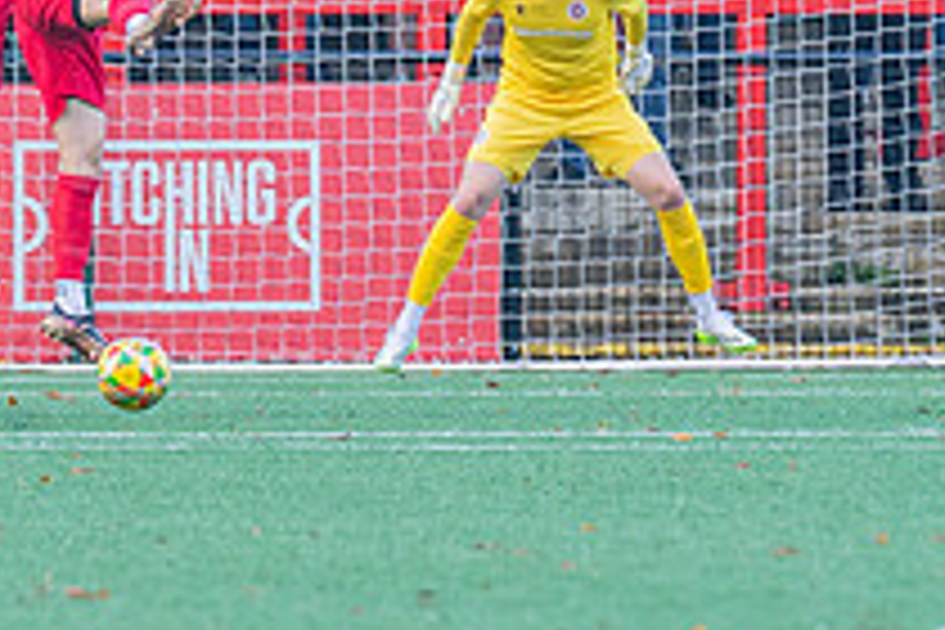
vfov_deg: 1.2
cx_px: 212
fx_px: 29949
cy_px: -20
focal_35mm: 1141
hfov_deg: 1.8
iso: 2000
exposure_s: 1/1000
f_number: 4
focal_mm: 270
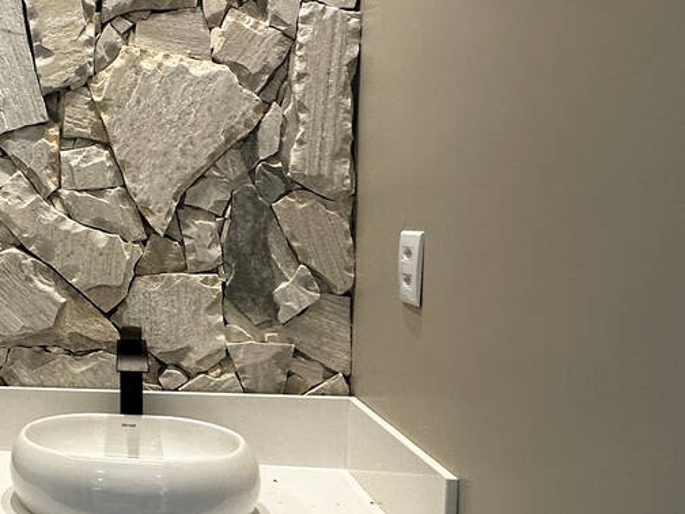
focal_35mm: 40
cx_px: -109
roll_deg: +1.8
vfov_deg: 35.9
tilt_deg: -4.8
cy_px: 288
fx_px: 792
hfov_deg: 37.3
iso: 160
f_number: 2.2
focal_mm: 2.22
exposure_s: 1/120
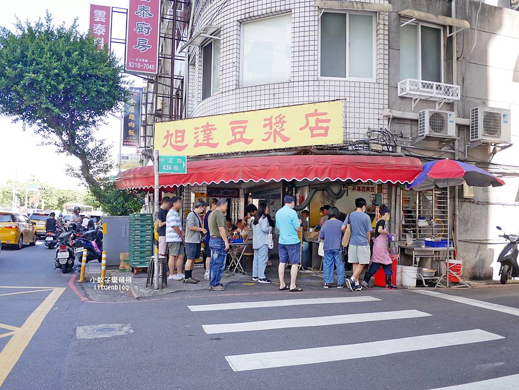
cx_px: 260
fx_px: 420
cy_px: 195
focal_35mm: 28
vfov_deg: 49.8
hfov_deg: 63.4
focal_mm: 14
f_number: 2.5
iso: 200
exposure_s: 1/320
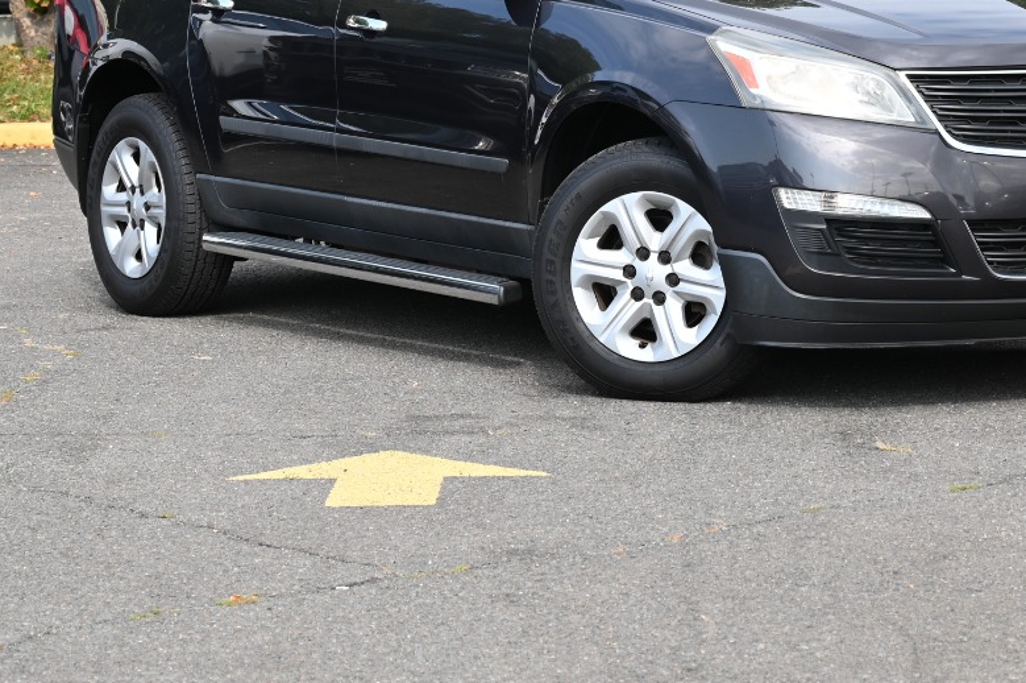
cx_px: 677
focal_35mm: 146
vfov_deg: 9.3
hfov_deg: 14.0
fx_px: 4157
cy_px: -25
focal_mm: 70
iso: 125
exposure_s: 1/250
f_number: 5.6
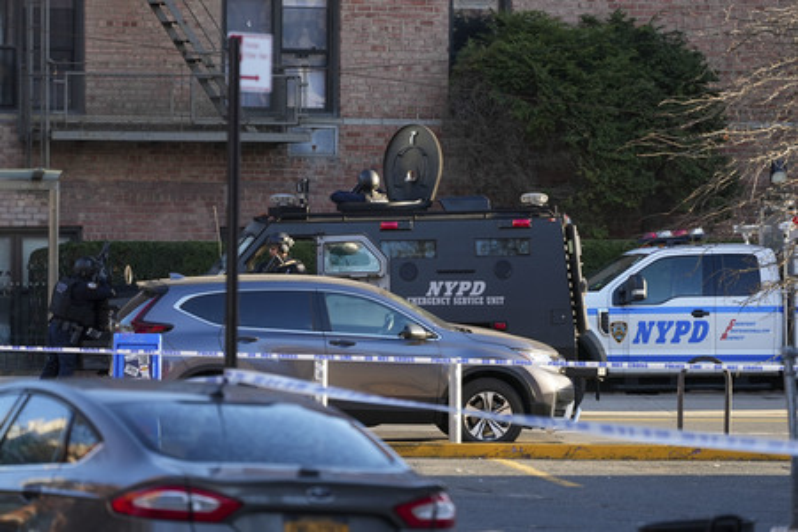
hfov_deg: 7.2
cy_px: 266
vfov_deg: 4.8
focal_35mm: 288
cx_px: 399
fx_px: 6384
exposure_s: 1/400
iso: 800
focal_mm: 288
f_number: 5.6
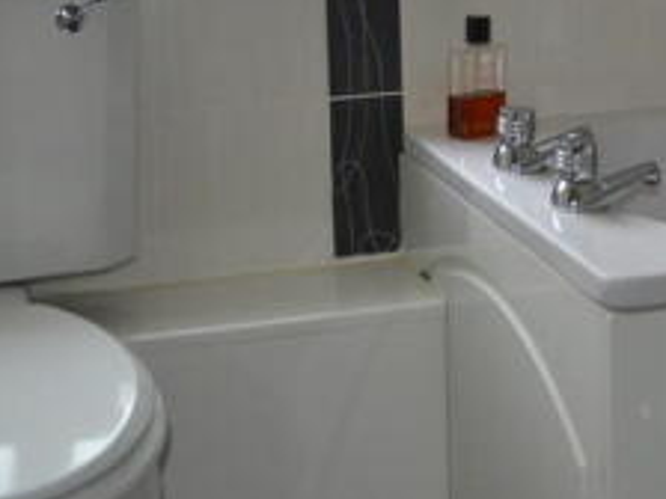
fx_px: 1789
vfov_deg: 15.3
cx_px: 629
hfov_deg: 20.6
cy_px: -120
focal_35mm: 93
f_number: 3.8
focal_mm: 22
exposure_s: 1/60
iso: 1400
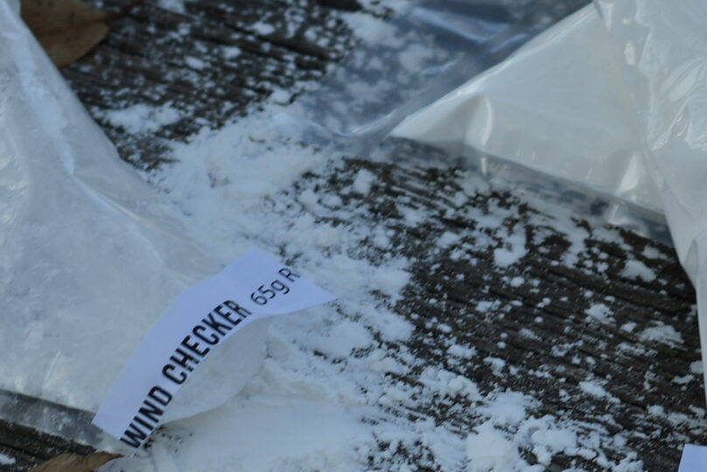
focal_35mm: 237
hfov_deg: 8.7
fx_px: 4654
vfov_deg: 5.8
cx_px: 322
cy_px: 243
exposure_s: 1/200
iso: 100
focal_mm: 50
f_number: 4
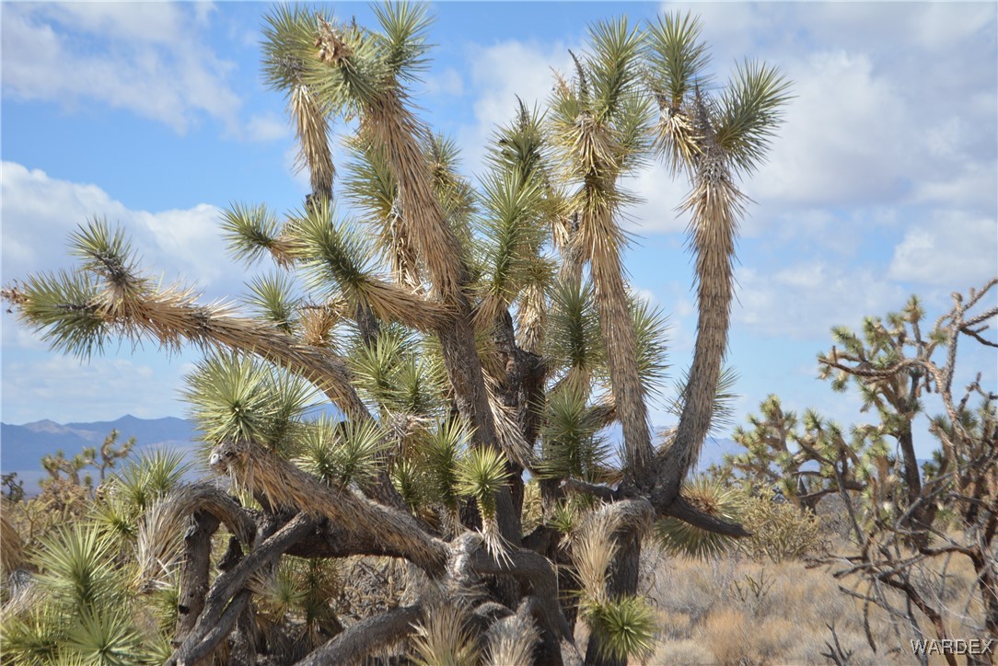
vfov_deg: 16.6
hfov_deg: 24.6
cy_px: 333
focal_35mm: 82
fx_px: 2288
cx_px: 499
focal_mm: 55
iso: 400
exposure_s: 1/1600
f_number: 6.3
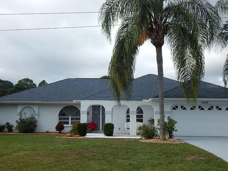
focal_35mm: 43
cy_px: 86
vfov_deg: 33.6
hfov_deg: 43.8
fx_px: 283
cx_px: 114
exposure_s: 1/1000
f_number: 3.6
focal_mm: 7.7
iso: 125
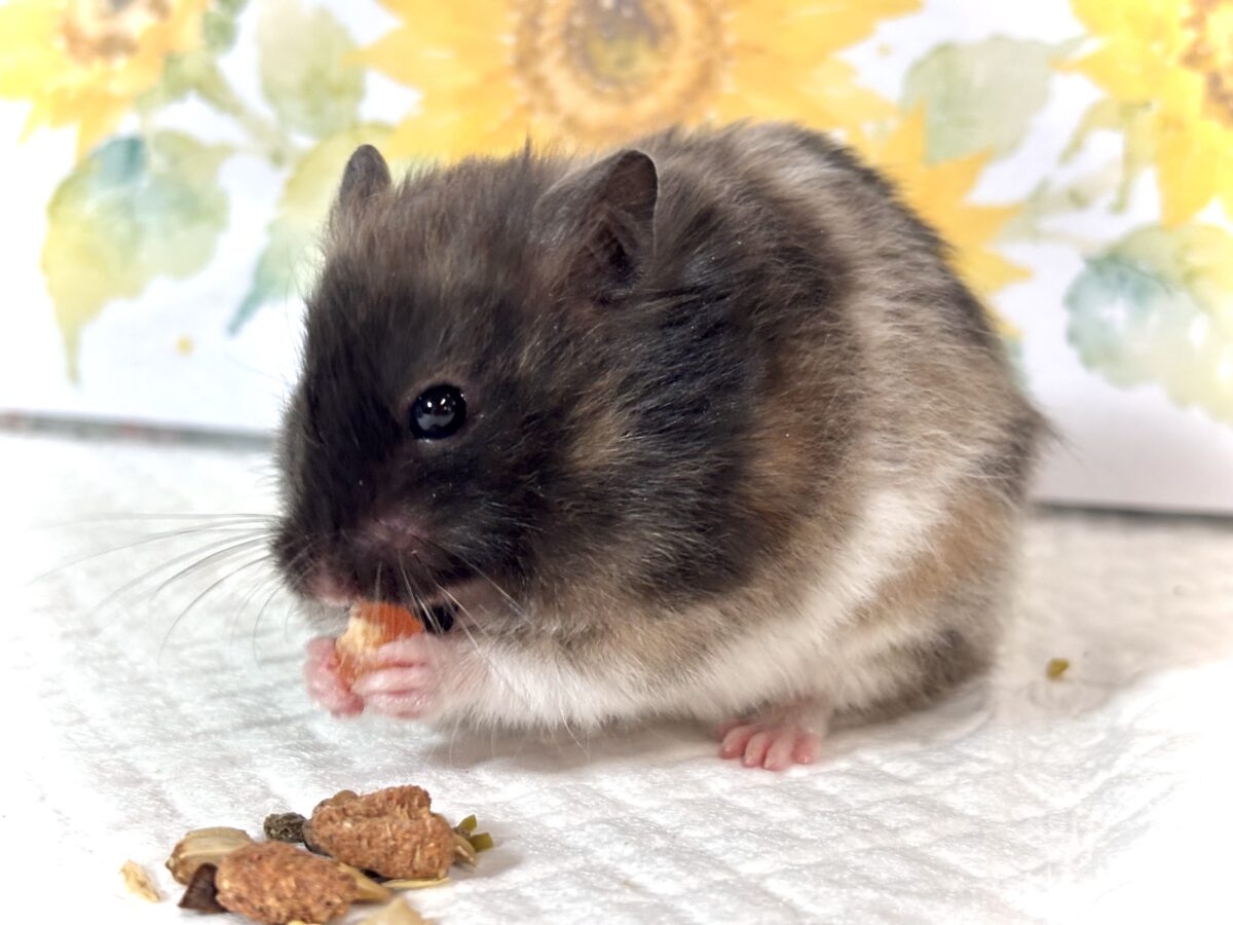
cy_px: 462
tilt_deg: -14.5
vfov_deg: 28.0
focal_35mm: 52
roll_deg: -2.2
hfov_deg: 36.8
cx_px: 616
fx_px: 1852
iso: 100
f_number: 1.6
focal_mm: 5.96
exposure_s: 1/100
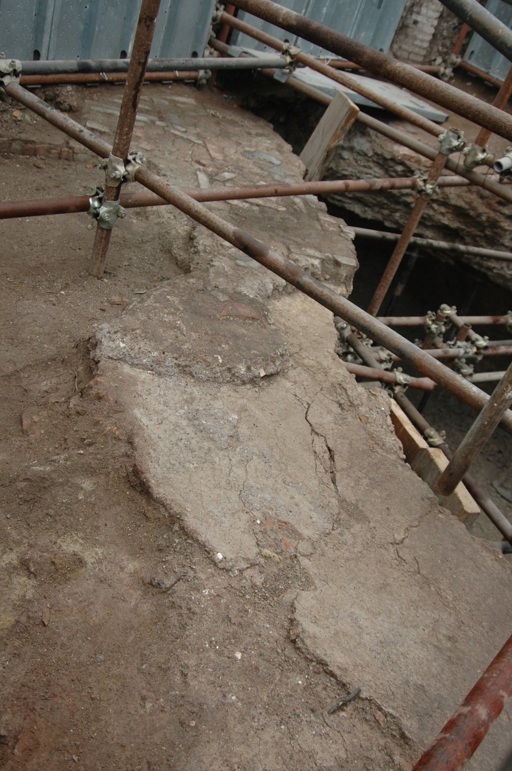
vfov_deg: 53.2
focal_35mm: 36
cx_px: 256
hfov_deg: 36.8
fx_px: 770
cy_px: 386
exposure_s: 1/60
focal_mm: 24
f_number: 4
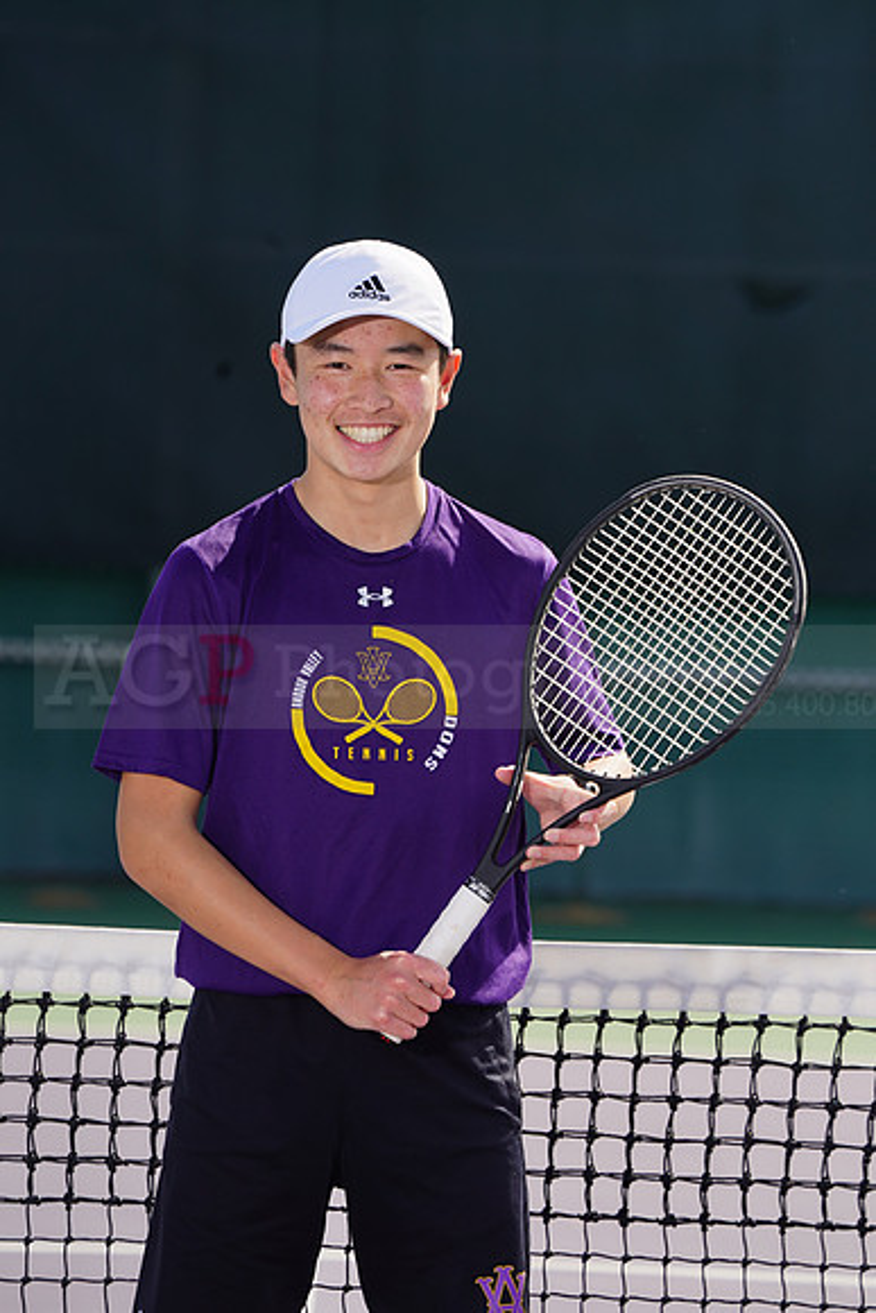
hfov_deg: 4.7
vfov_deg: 7.1
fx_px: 10614
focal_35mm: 291
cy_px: 656
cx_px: 438
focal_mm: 291
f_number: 8
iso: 100
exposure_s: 1/250
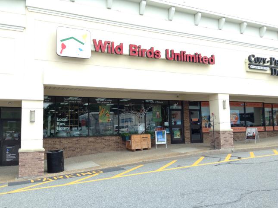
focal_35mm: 33
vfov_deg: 42.8
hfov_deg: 55.4
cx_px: 139
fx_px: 264
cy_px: 104
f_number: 2.4
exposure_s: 1/341
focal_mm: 3.3
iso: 32
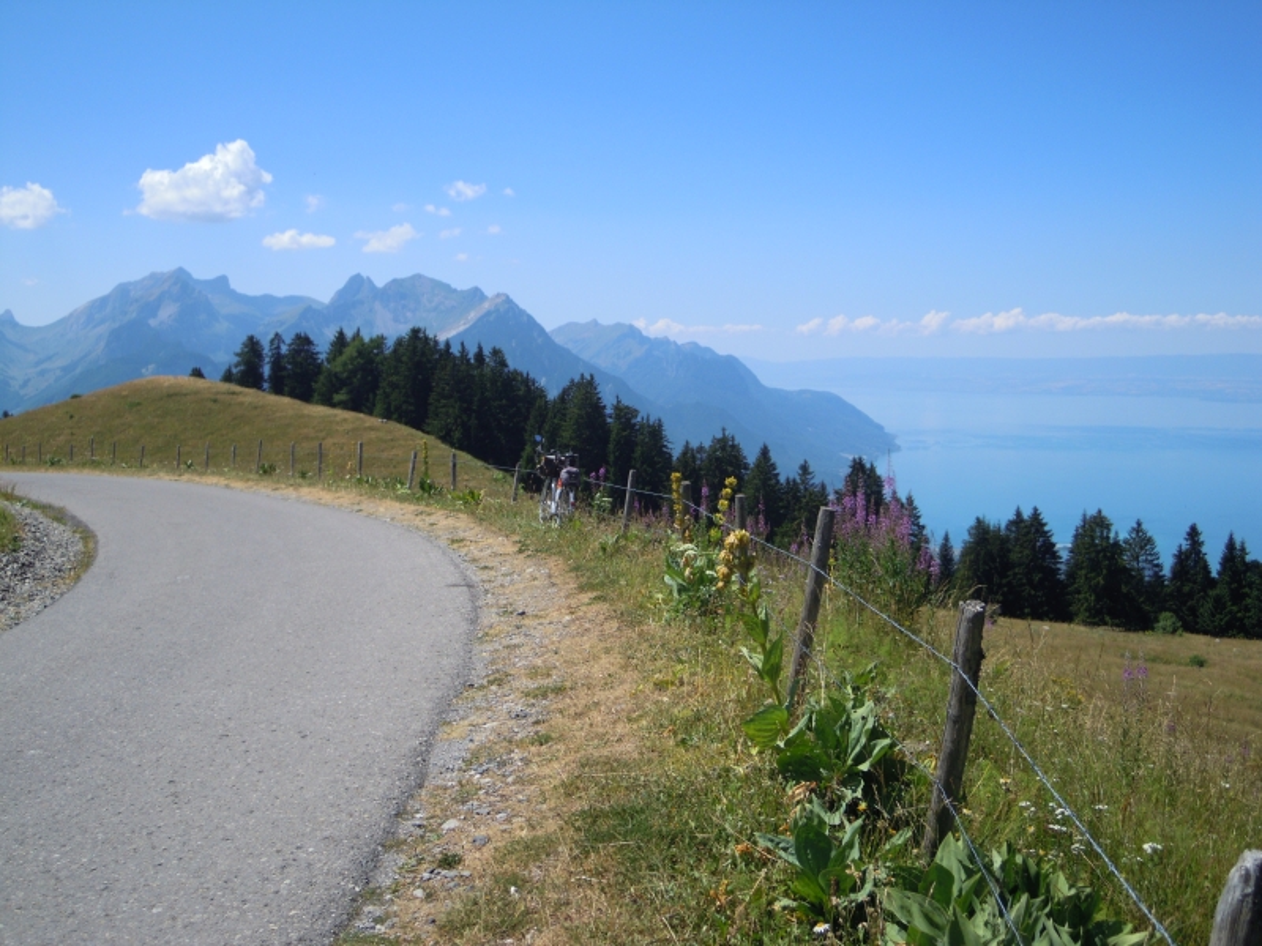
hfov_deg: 51.4
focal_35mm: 36
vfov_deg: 39.7
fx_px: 1312
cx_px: 631
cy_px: 473
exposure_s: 1/250
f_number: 8.5
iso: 100
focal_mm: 6.4
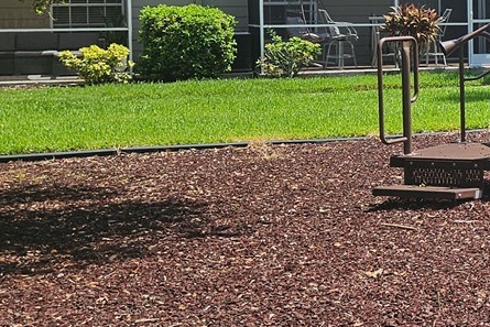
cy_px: 17
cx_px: 753
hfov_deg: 20.1
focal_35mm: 86
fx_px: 1171
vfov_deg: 15.7
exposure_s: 1/2094
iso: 25
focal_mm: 5.4
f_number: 1.8
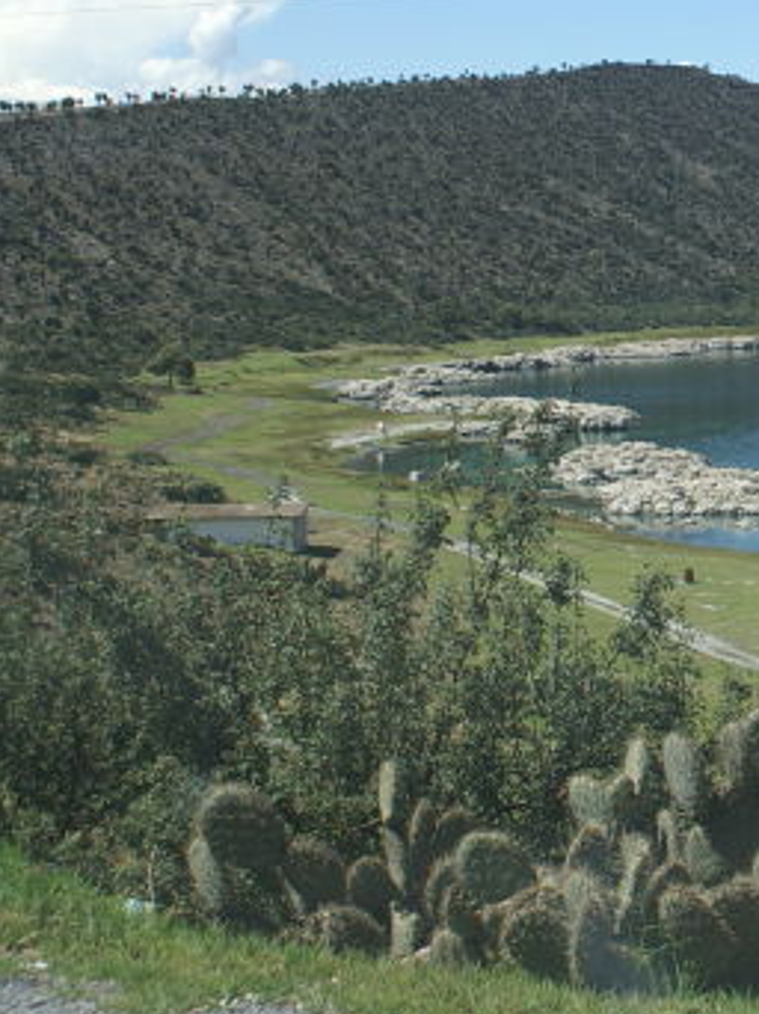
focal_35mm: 101
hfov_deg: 13.7
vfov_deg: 19.3
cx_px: 1137
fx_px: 2956
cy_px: 254
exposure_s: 1/500
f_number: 6.3
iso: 100
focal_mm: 30
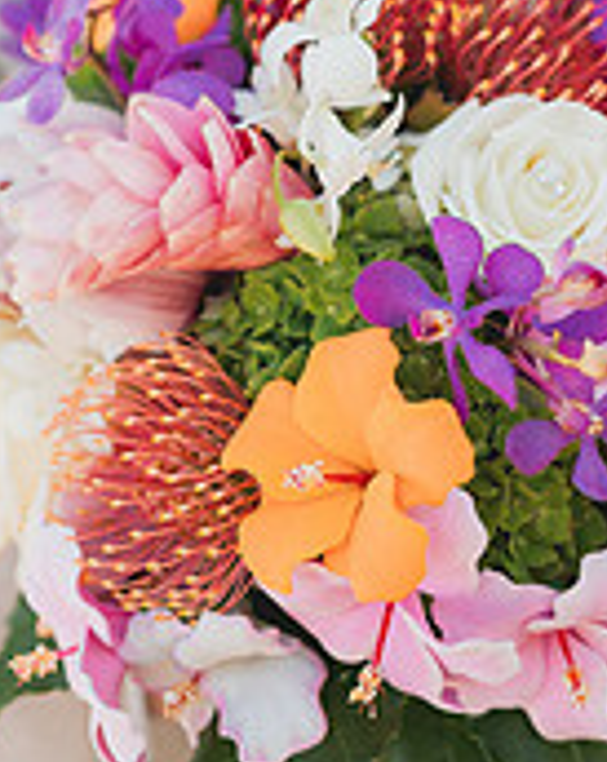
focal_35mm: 123
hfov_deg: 12.5
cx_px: 222
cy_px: -97
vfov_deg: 15.2
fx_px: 2769
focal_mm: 50
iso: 125
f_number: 1.4
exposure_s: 1/1600
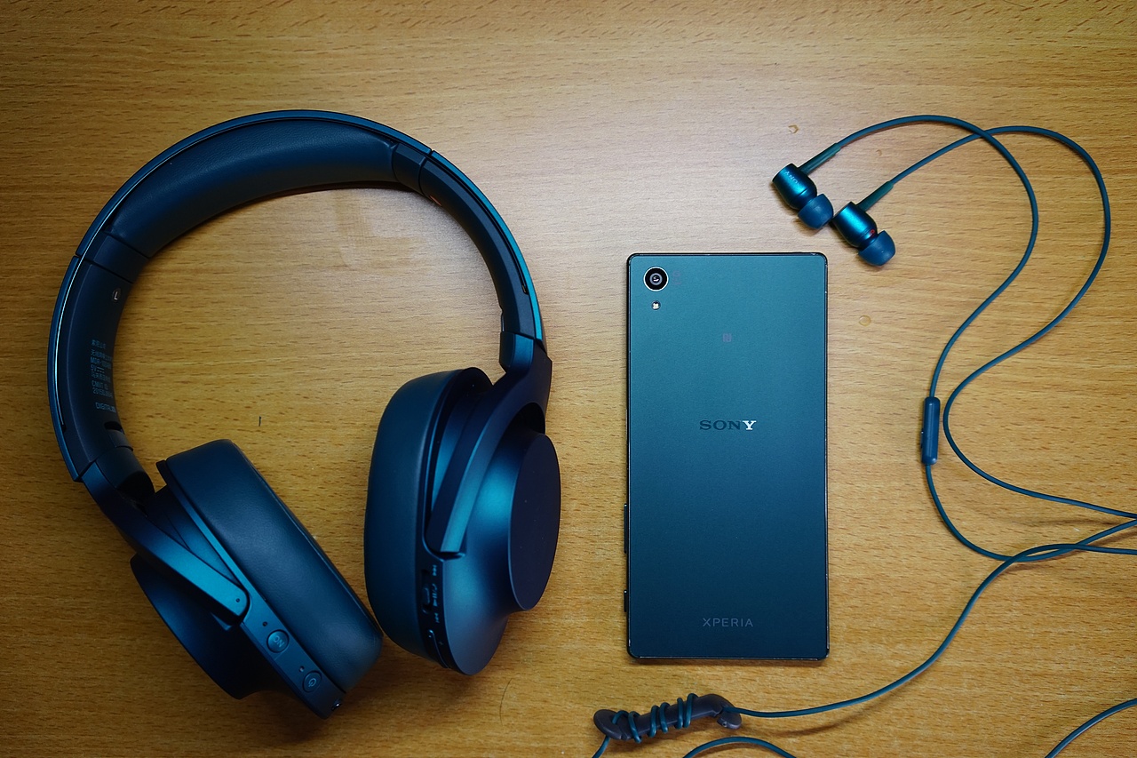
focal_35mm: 35
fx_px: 1105
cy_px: 379
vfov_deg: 37.8
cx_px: 568
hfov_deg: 54.4
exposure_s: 1/80
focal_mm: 35
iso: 640
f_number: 5
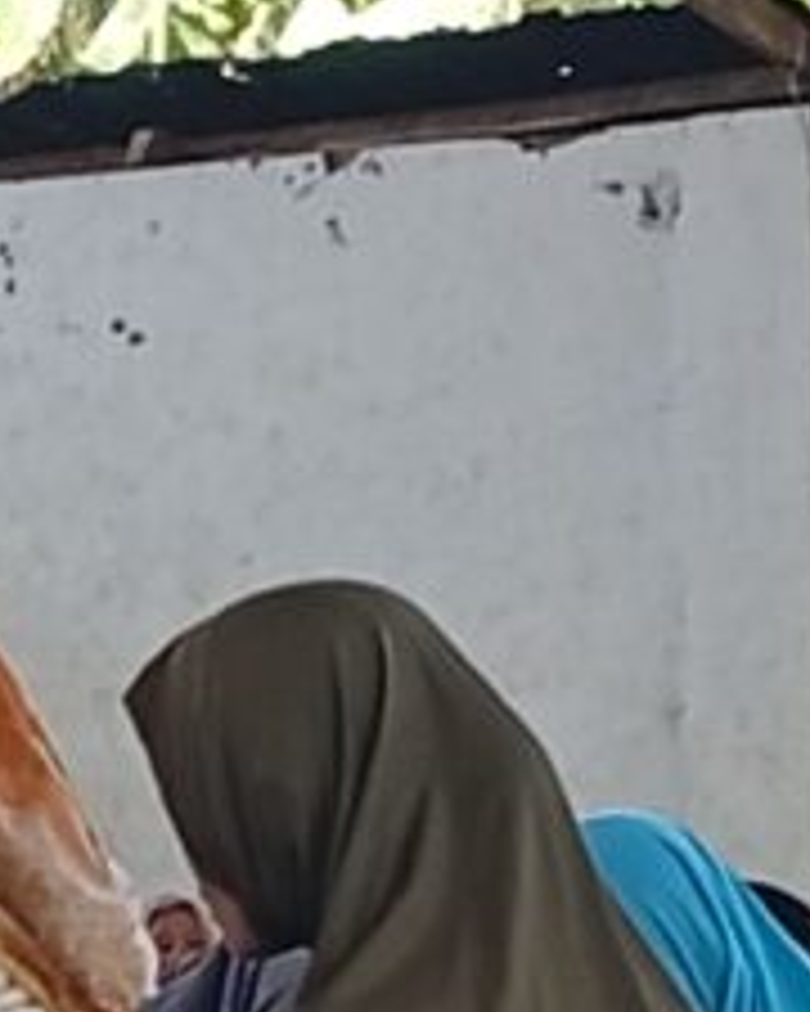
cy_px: 1174
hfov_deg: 5.3
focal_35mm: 291
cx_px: -178
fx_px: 8720
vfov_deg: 6.6
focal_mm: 3.98
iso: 64
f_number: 1.8
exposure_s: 1/120
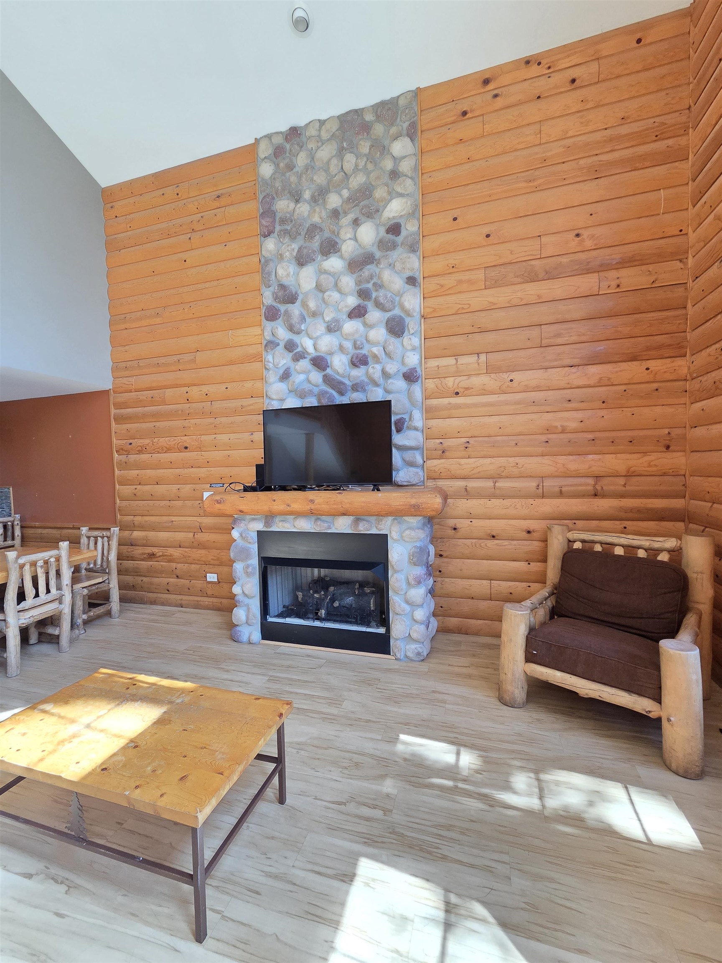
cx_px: 361
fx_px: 362
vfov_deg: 106.2
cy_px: 482
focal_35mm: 13
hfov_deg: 89.9
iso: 250
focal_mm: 2.2
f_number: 2.2
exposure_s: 1/120
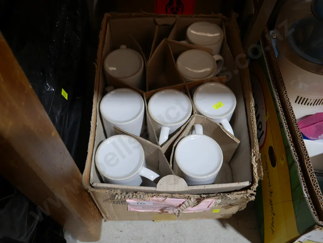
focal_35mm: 32
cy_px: 122
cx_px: 162
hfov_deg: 56.8
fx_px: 299
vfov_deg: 44.2
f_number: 3.6
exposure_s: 1/60
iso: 250
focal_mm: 16
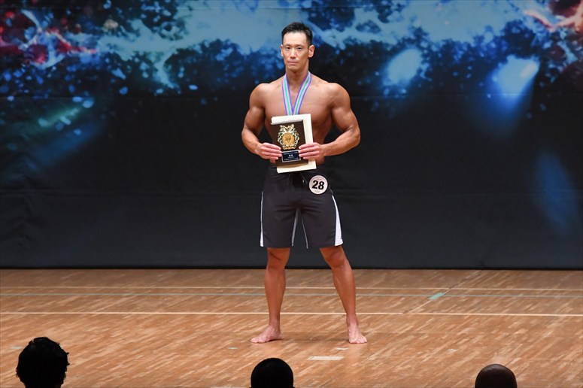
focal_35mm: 270
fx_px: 4370
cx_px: 292
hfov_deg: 7.6
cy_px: 194
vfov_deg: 5.1
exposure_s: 1/400
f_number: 5.6
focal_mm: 180
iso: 6400
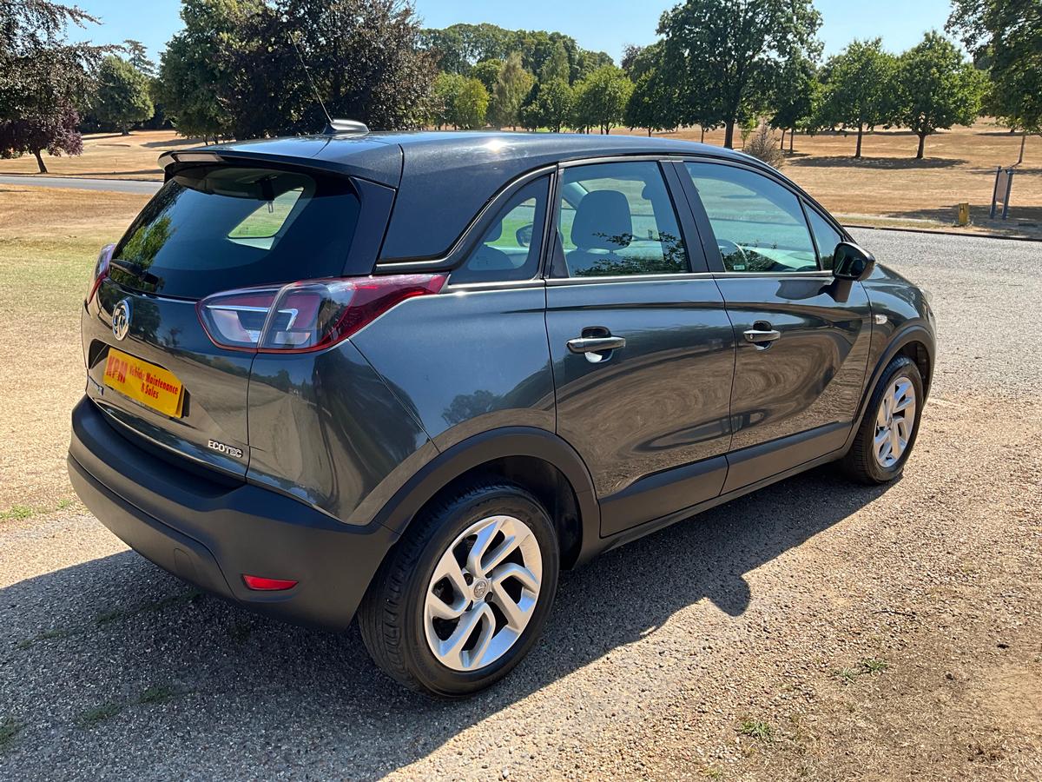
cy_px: 391
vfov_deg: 48.2
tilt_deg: -18.0
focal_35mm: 29
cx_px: 521
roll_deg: -0.4
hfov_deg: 61.7
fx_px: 873
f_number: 1.8
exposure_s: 1/613
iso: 25
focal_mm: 3
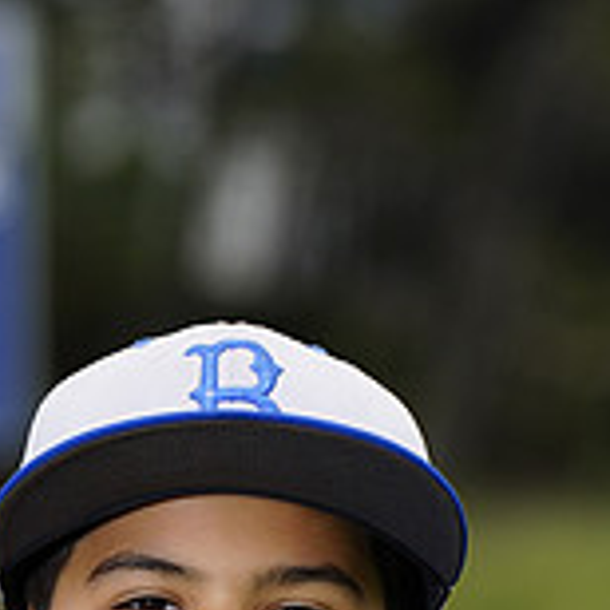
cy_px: 1145
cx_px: 212
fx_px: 12799
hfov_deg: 2.7
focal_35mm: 642
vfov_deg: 2.7
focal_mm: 200
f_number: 6.3
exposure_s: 1/250
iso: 100
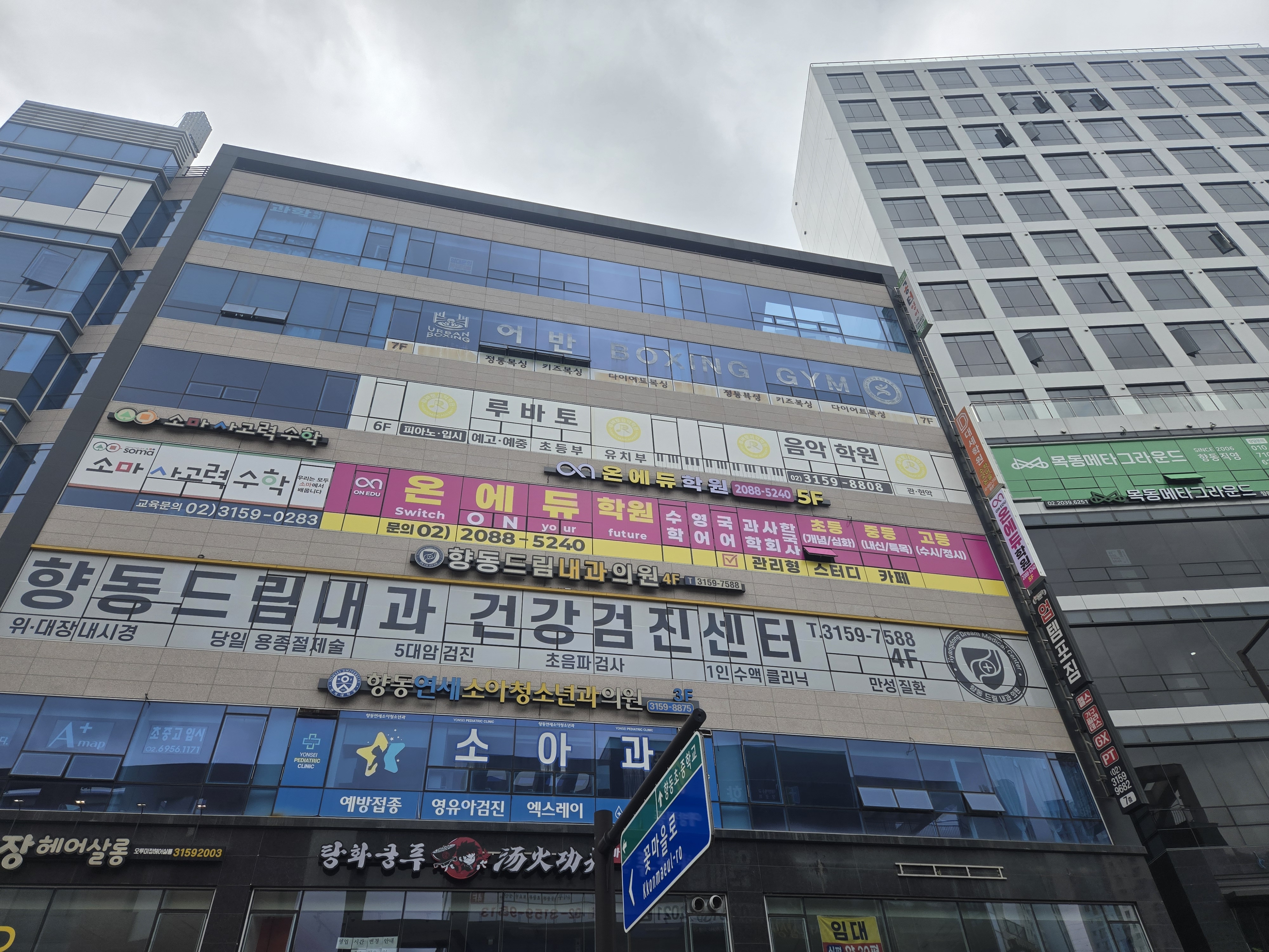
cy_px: 476
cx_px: 634
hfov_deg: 73.9
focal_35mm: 23
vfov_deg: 58.9
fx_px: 843
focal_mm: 5.4
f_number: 1.8
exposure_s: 1/2921
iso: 40
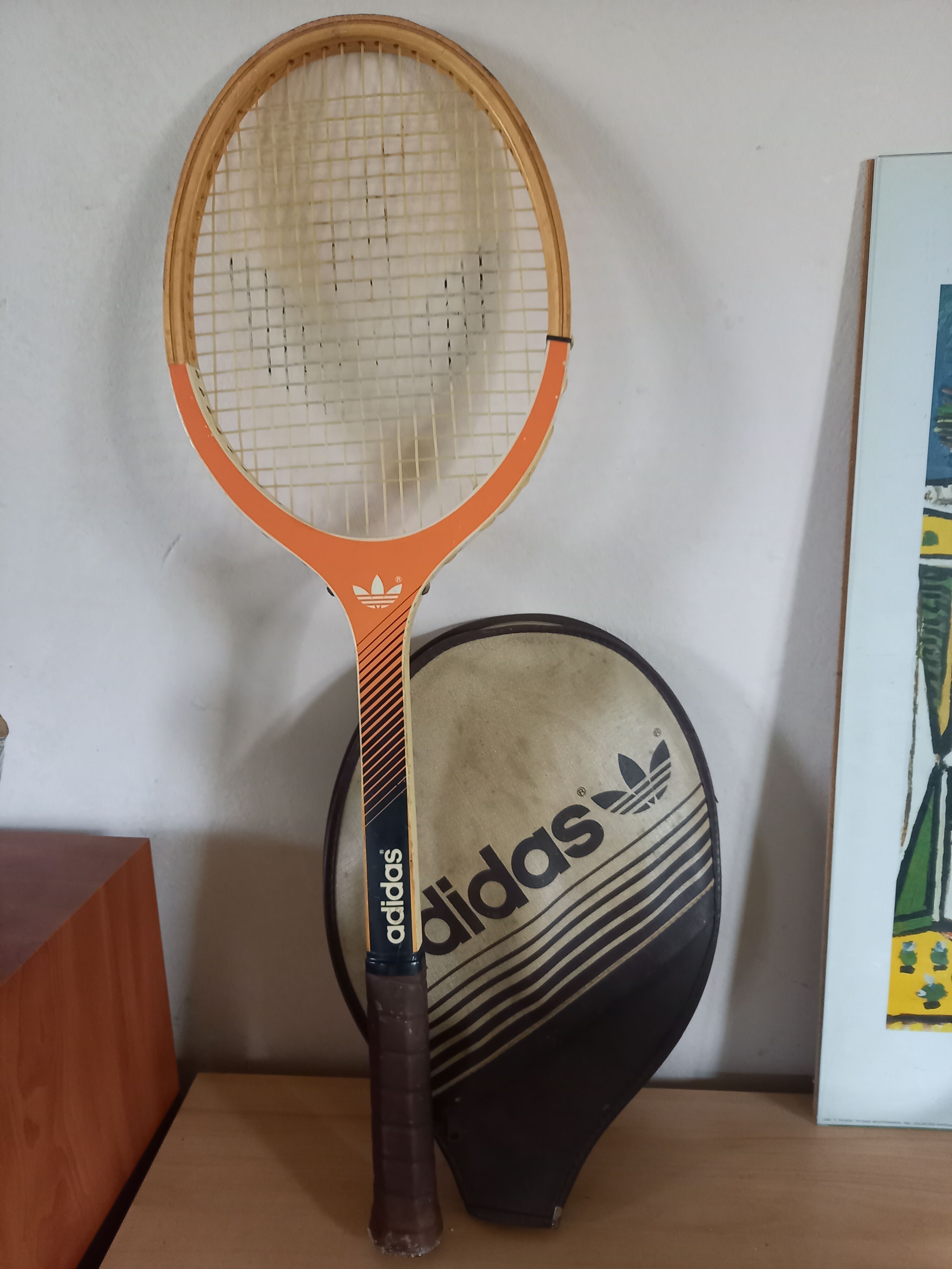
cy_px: 634
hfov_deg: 54.9
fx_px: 917
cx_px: 476
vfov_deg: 69.4
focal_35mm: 25
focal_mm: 4.65
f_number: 1.8
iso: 500
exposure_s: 1/33.3
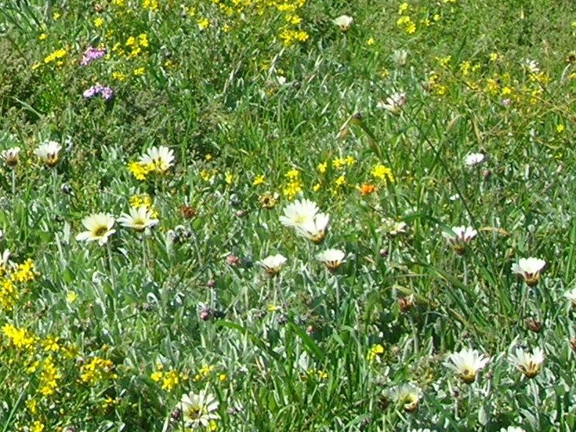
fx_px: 2229
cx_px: -217
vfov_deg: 10.6
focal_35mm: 134
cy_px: -233
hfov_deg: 14.0
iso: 64
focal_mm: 7.8
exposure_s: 1/444
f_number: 4.8
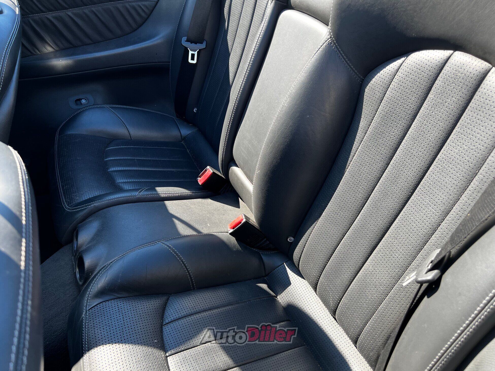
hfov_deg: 67.3
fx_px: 372
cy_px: 186
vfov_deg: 53.1
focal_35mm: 26
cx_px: 248
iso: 50
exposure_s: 1/397
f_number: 1.5
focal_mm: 5.7
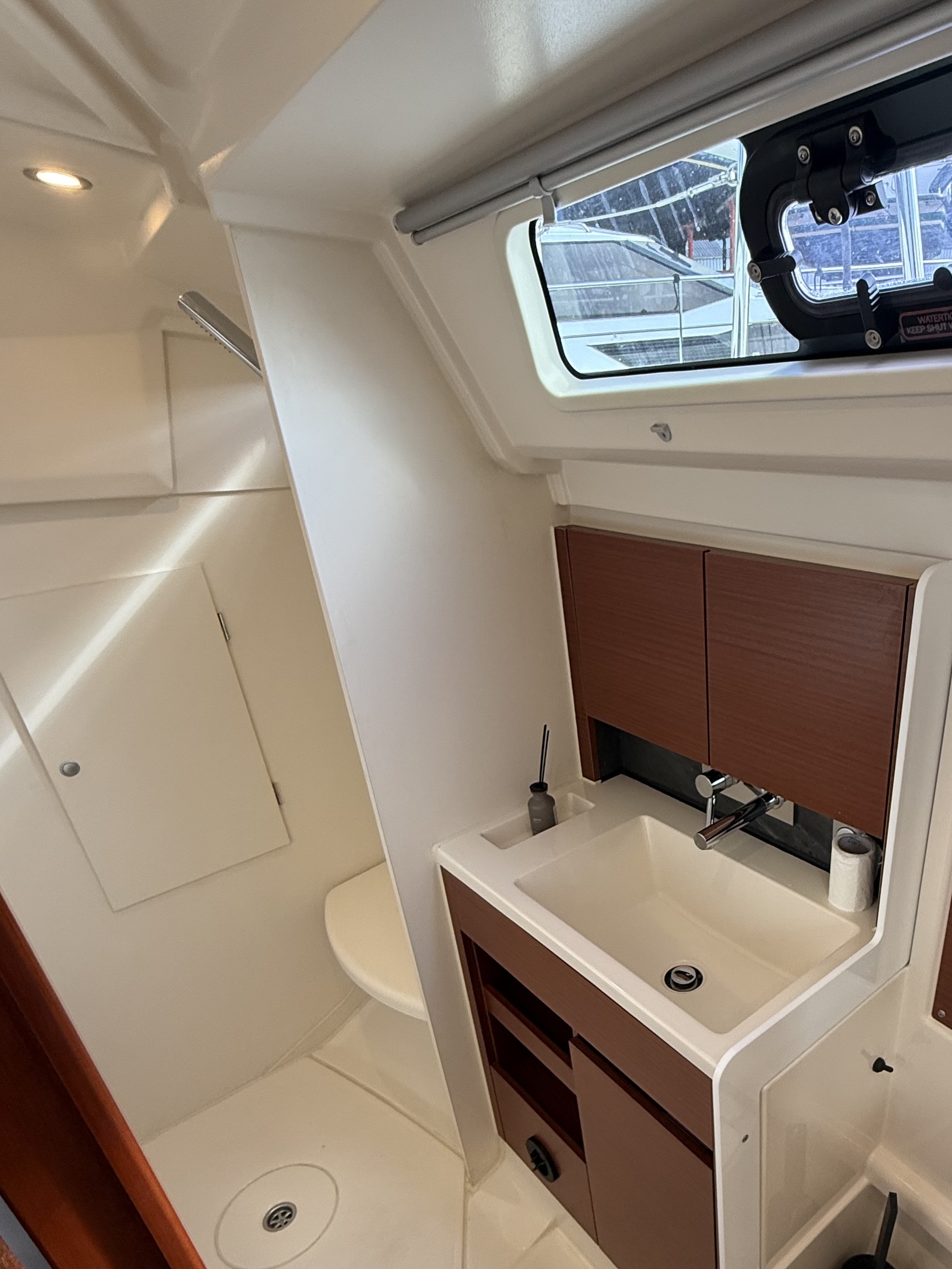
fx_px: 807
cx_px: 658
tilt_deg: -29.5
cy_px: 807
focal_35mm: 22
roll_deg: +3.2
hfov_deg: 59.2
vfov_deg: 74.8
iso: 125
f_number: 2.2
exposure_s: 1/113
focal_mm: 2.22
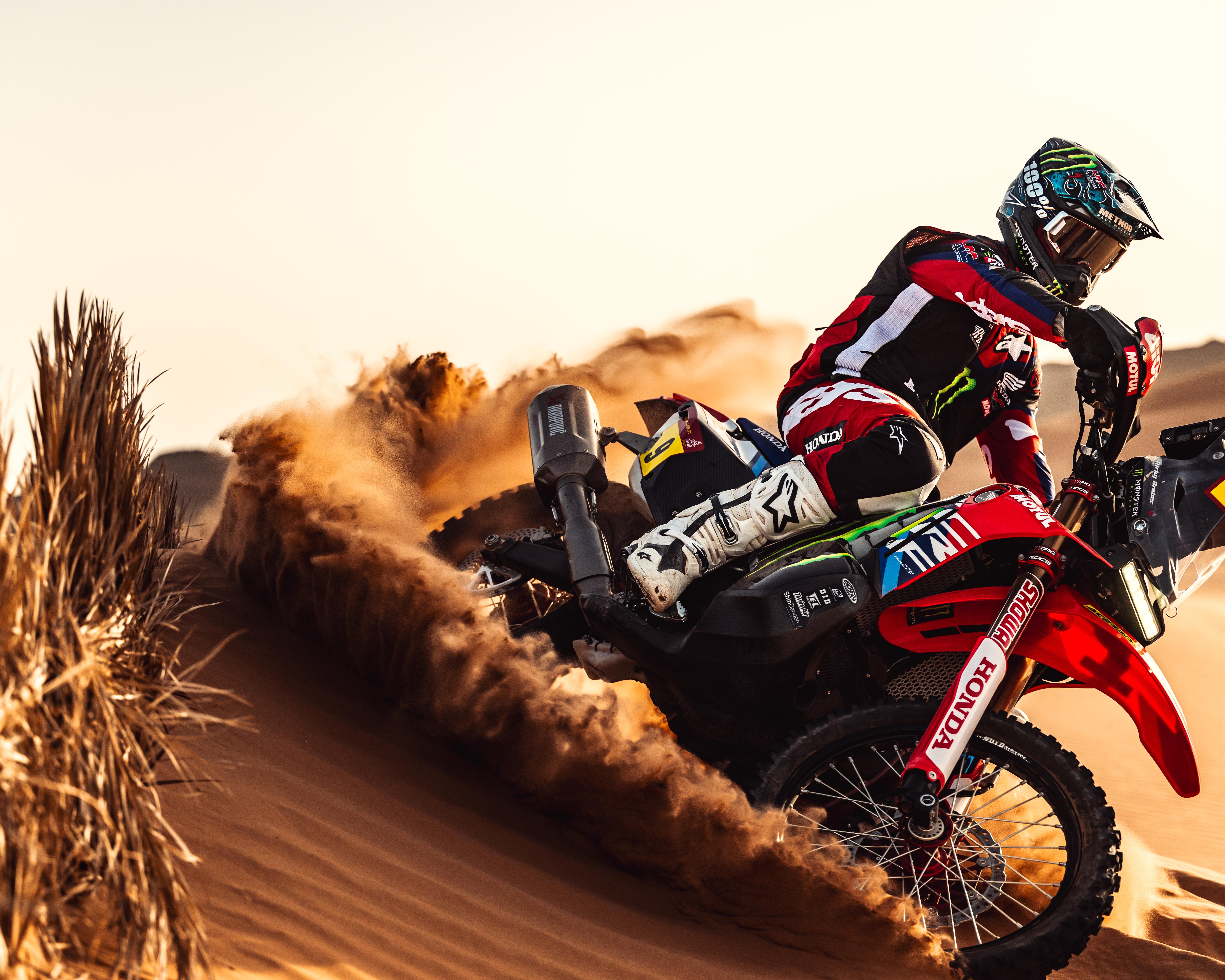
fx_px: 3263
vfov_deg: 17.1
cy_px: 550
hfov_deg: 21.2
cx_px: 518
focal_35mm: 90
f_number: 2.8
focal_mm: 70
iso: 200
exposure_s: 1/2000
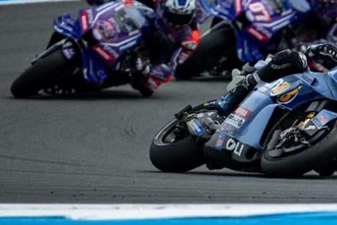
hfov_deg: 1.7
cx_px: 307
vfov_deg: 1.1
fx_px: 11255
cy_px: 38
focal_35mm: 1202
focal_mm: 400
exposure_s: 1/1250
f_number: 4.5
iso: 100
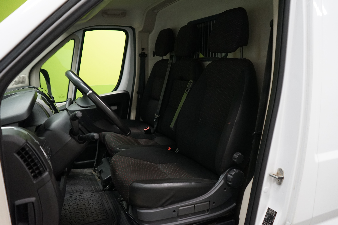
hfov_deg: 65.5
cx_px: 169
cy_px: 112
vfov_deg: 46.4
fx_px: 263
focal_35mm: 28
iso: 2500
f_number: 3.5
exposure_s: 1/160
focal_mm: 28
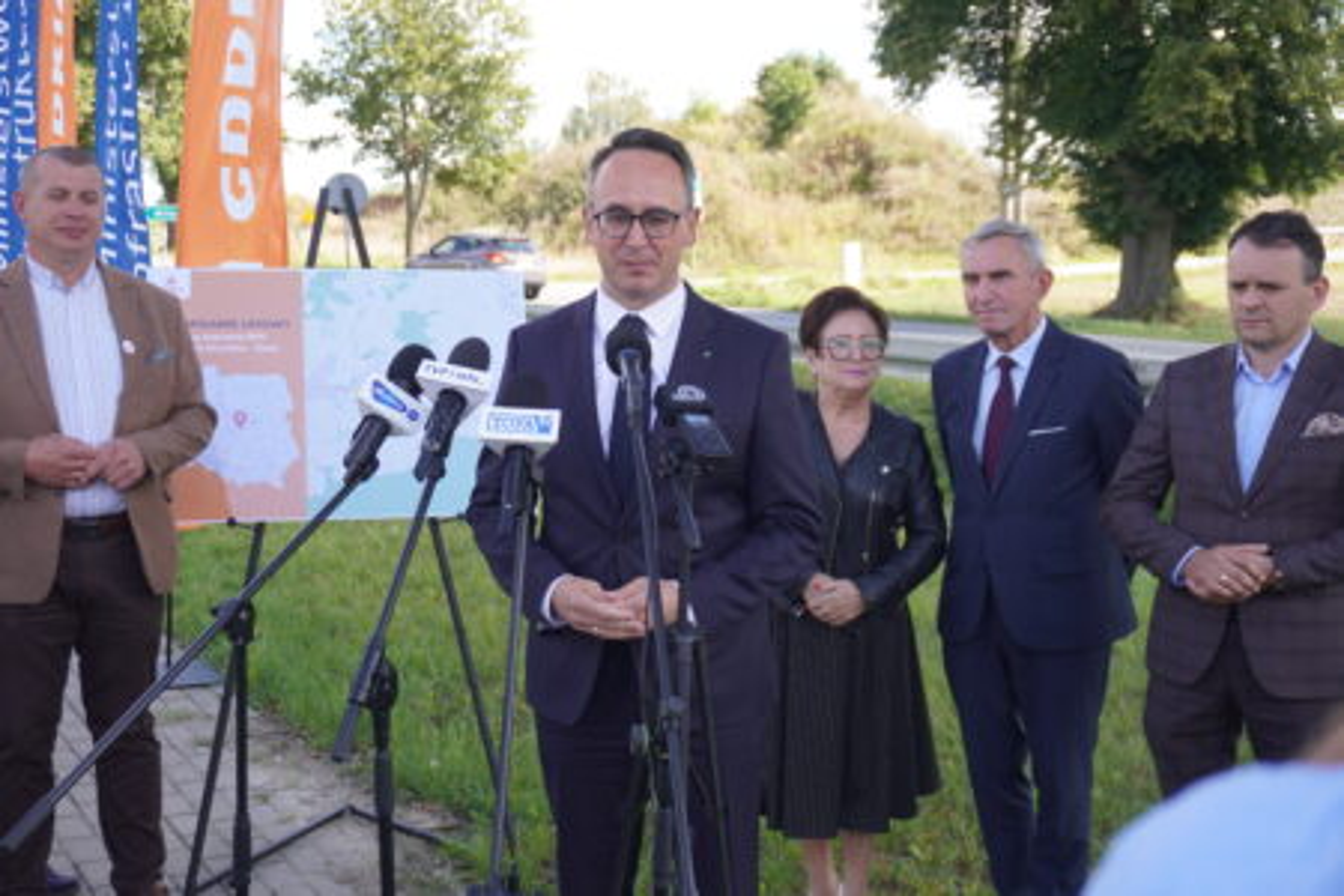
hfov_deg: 43.6
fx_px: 1680
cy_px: 448
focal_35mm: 45
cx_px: 672
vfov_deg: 29.9
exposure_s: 1/160
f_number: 5
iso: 125
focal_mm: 30
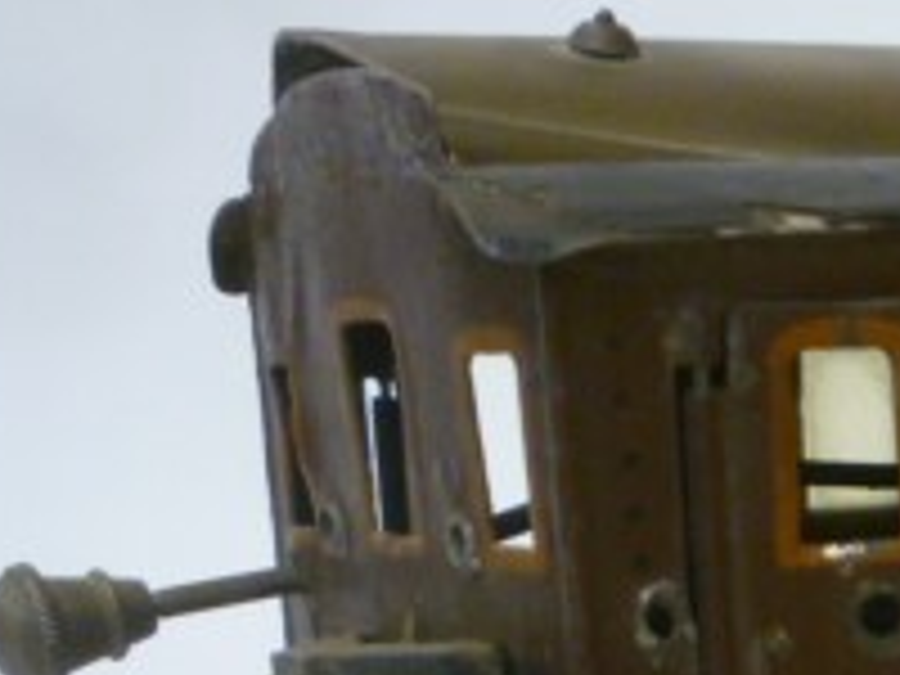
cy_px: 855
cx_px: 1300
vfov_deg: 15.2
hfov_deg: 18.9
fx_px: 2418
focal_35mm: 93
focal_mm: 5.2
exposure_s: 1/30
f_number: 3.3
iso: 320
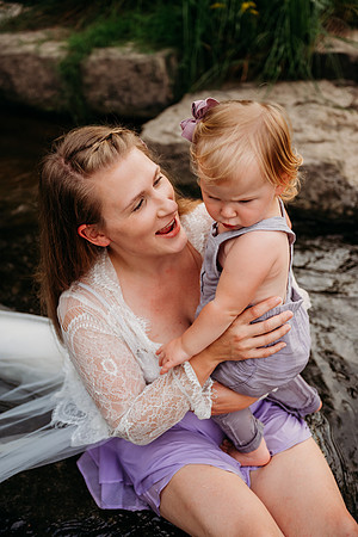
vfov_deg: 51.9
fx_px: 552
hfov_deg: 35.9
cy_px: 268
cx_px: 179
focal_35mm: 37
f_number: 2.8
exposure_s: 1/1000
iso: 500
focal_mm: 37
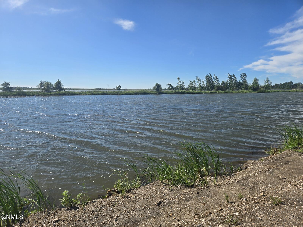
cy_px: 114
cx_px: 152
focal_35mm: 23
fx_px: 201
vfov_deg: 58.9
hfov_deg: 73.9
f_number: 1.8
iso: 25
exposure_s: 1/2228
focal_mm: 5.4
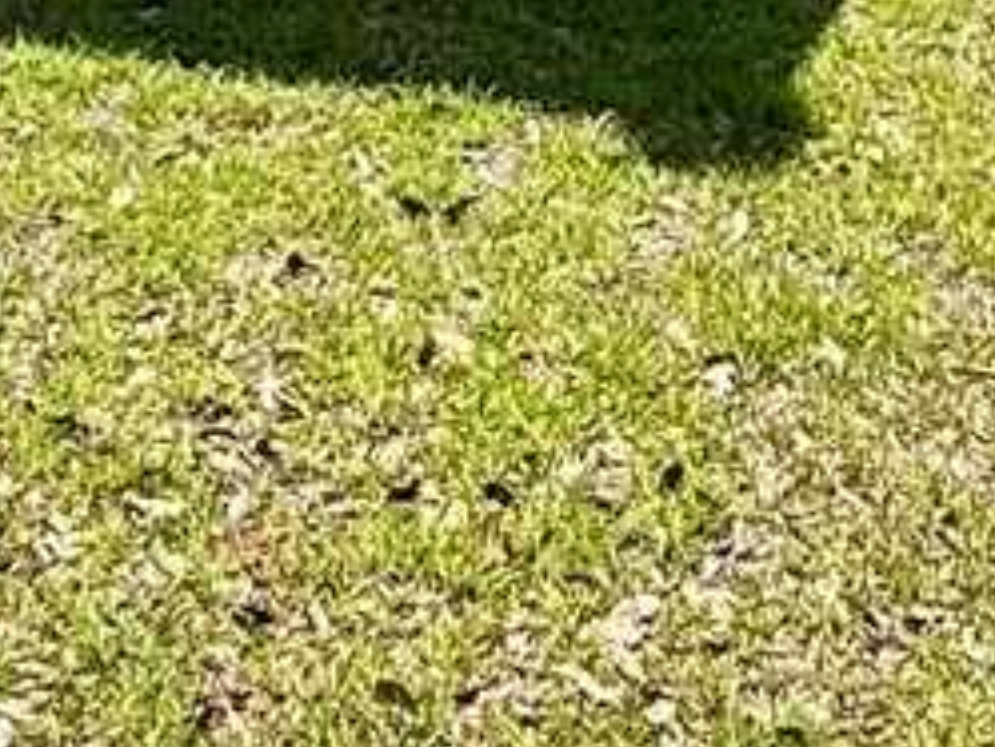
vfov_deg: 12.7
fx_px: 2588
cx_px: 332
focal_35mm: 90
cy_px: -1059
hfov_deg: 21.7
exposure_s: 1/1001
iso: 64
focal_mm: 2.22
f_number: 2.2
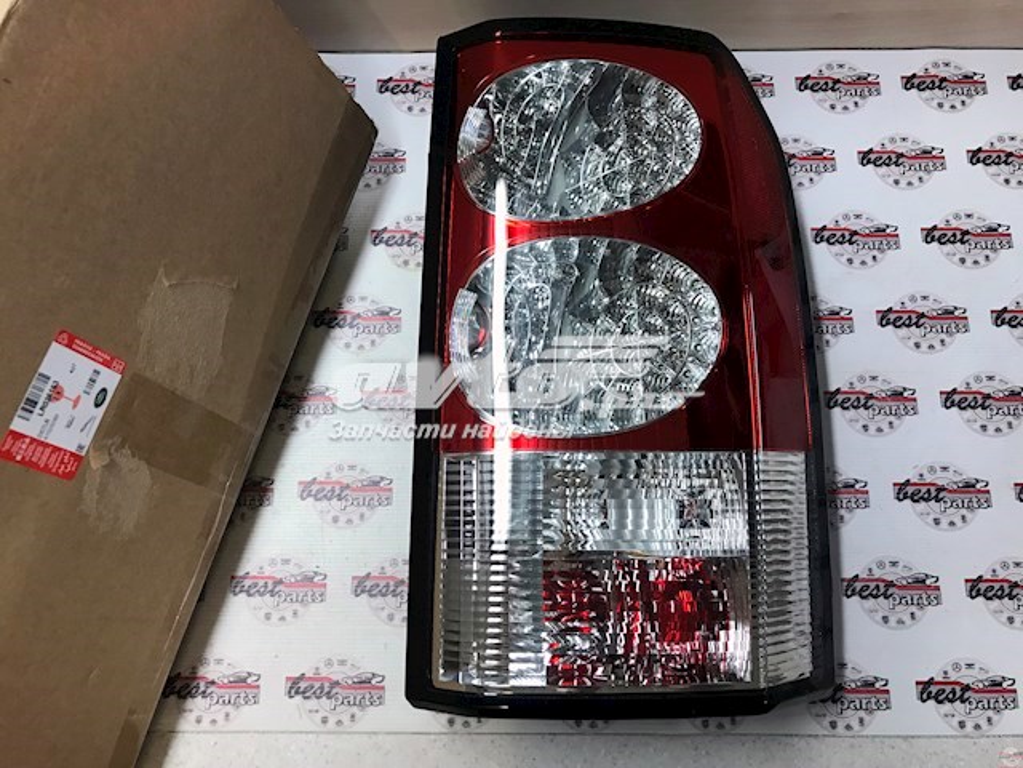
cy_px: 384
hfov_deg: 63.4
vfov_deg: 49.7
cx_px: 512
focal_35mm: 28
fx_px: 827
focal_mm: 3.99
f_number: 1.8
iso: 40
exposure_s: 1/25
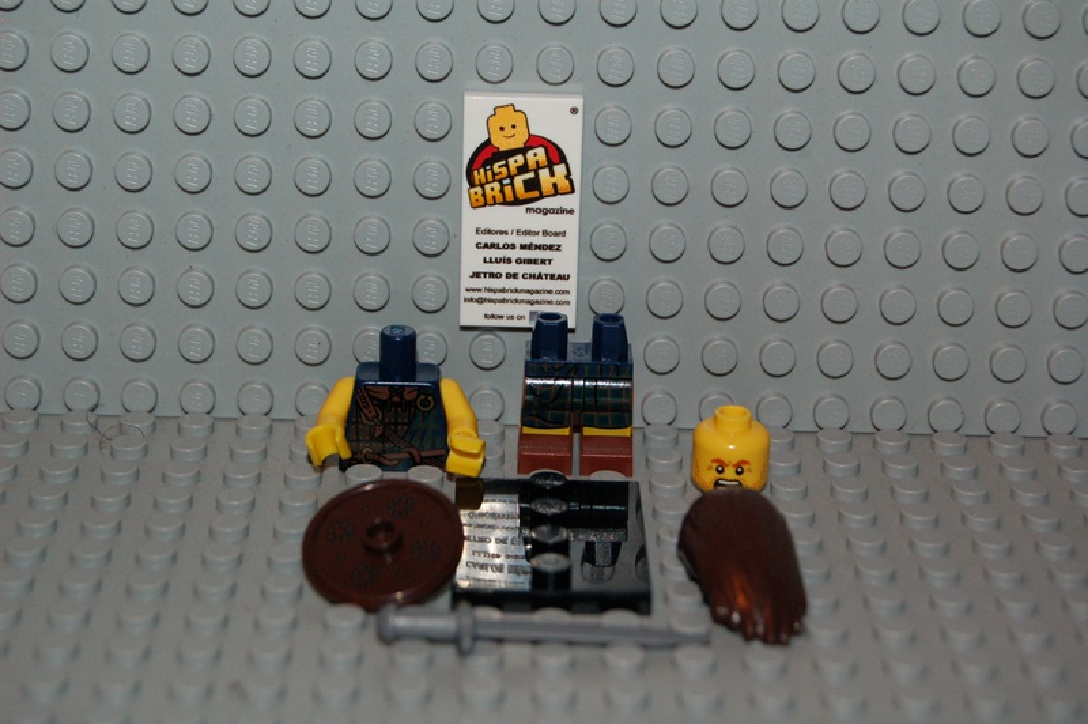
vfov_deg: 16.5
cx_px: 544
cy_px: 362
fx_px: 2491
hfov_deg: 24.6
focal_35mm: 82
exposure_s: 1/60
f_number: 5.6
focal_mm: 55
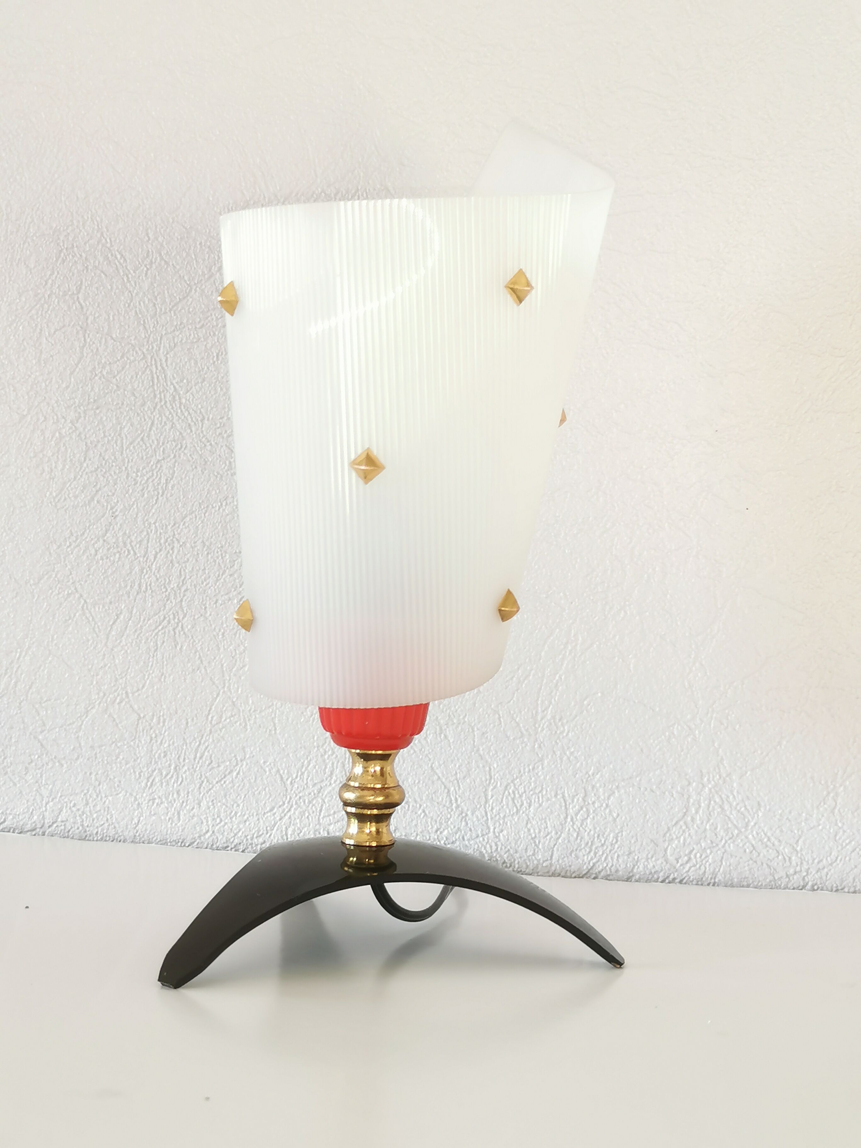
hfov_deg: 31.5
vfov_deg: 41.2
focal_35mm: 46
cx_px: 430
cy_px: 574
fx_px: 1526
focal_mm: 5.58
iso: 100
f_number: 1.8
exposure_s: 1/50
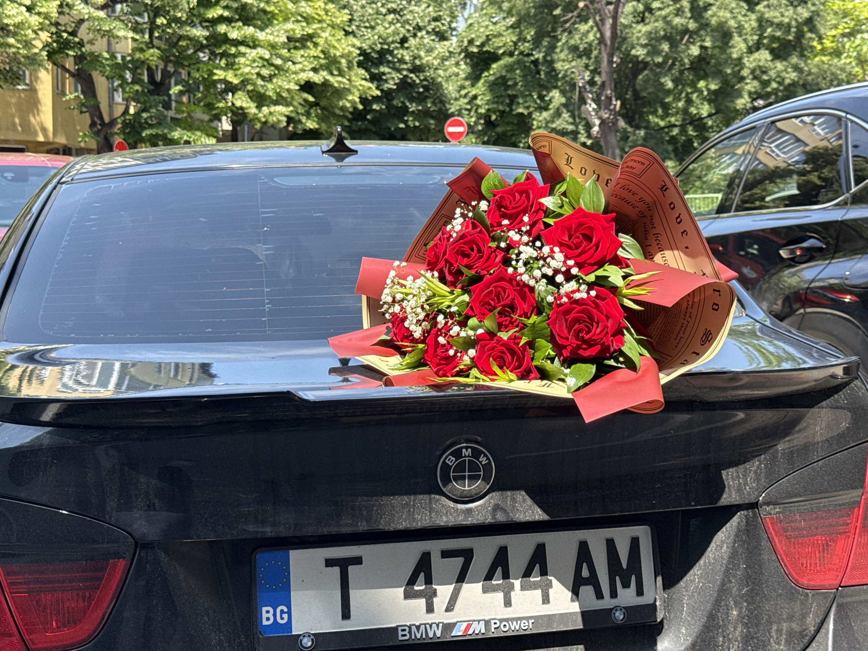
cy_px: 326
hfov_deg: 39.7
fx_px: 1204
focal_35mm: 48
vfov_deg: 30.3
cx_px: 434
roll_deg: +0.3
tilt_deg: -3.0
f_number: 1.78
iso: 80
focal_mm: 6.76
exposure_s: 1/1307
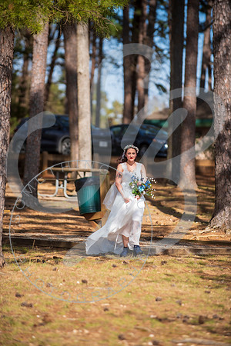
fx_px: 1925
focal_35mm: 200
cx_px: 116
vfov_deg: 10.3
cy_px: 173
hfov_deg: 6.9
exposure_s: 1/640
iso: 100
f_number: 2.8
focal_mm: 200
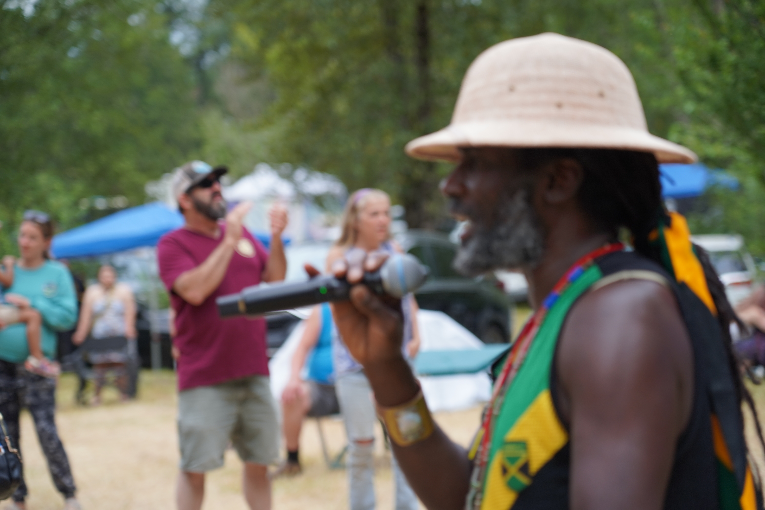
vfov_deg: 13.0
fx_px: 2231
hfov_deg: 19.5
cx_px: 382
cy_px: 255
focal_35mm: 105
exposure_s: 1/160
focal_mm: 105
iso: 200
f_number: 4
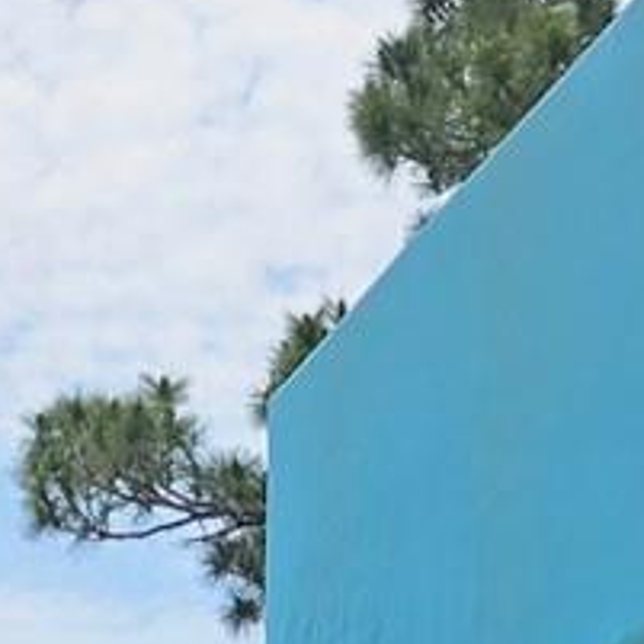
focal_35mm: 162
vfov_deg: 9.3
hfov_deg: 10.7
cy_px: 1721
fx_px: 3410
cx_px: 35
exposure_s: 1/3737
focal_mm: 5.4
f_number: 1.8
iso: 25
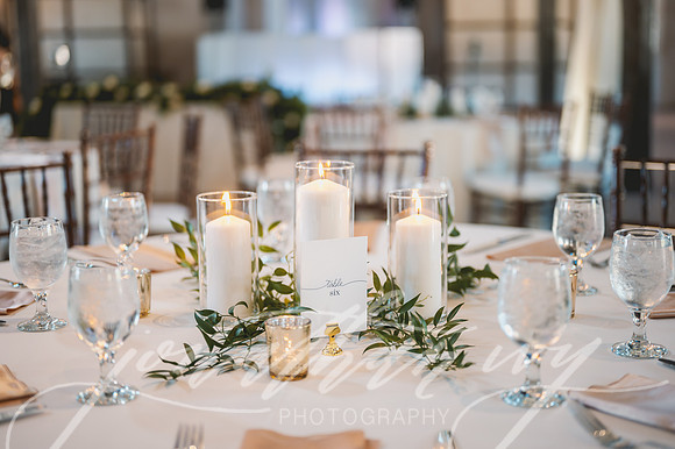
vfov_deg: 26.4
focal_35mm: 51
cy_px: 224
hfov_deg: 38.8
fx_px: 958
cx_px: 338
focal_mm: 50
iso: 160
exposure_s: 1/60
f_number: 1.8
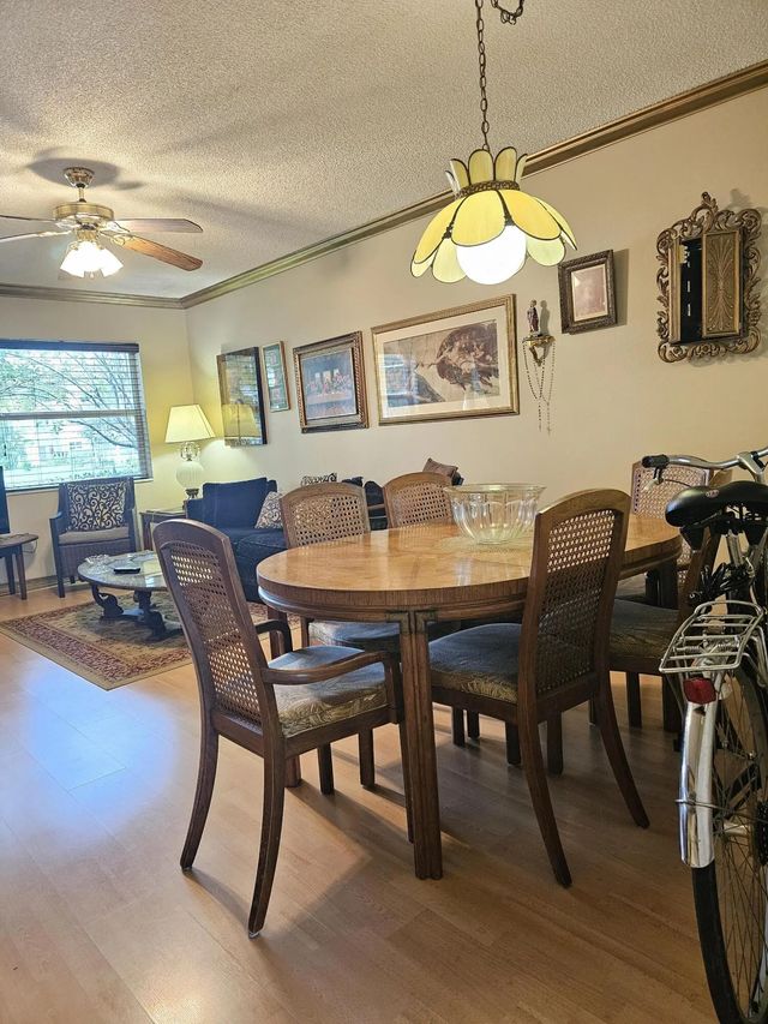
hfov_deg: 58.9
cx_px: 384
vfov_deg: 73.9
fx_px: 680
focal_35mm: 23
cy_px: 512
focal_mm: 6.3
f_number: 1.7
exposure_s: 1/60
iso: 500
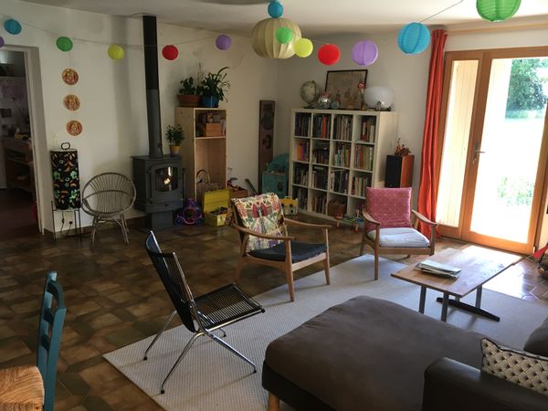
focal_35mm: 29
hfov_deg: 61.7
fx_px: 459
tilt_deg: -12.5
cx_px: 274
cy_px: 206
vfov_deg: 48.2
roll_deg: -0.6
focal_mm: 4.15
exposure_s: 1/33
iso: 32
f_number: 2.2
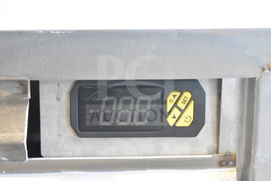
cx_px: 136
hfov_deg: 24.6
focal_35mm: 82
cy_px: 90
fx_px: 621
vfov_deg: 16.6
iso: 12800
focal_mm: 55
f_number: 5.6
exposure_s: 1/100
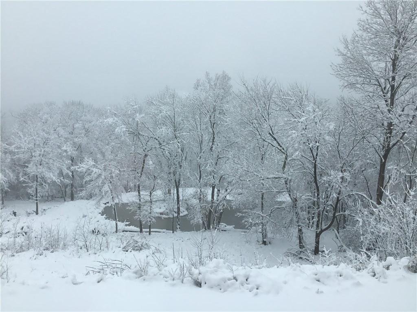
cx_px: 208
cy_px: 156
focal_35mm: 31
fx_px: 373
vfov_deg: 45.4
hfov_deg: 58.4
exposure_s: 1/424
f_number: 2.4
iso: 25
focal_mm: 3.3
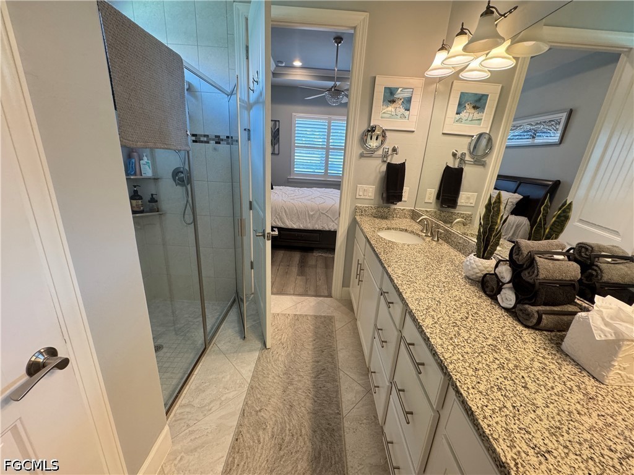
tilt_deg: -18.9
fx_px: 256
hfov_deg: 102.1
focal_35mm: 14
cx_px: 317
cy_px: 238
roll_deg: -3.6
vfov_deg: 85.7
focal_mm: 2.22
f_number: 2.2
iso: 250
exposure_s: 1/60
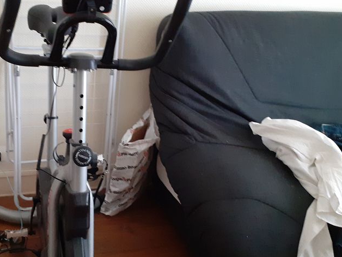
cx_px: 114
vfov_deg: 33.6
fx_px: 425
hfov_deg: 43.2
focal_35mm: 43
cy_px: 129
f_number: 1.9
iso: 500
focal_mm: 3.6
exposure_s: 1/25
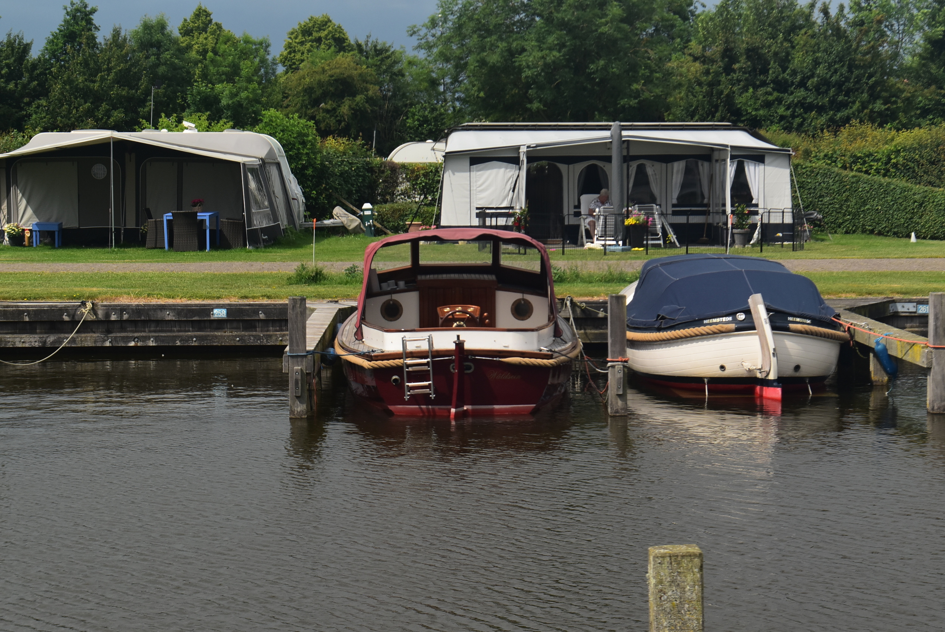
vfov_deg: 16.6
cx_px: 472
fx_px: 2167
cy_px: 316
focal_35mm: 82
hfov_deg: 24.6
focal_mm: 55
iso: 400
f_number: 11
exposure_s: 1/500
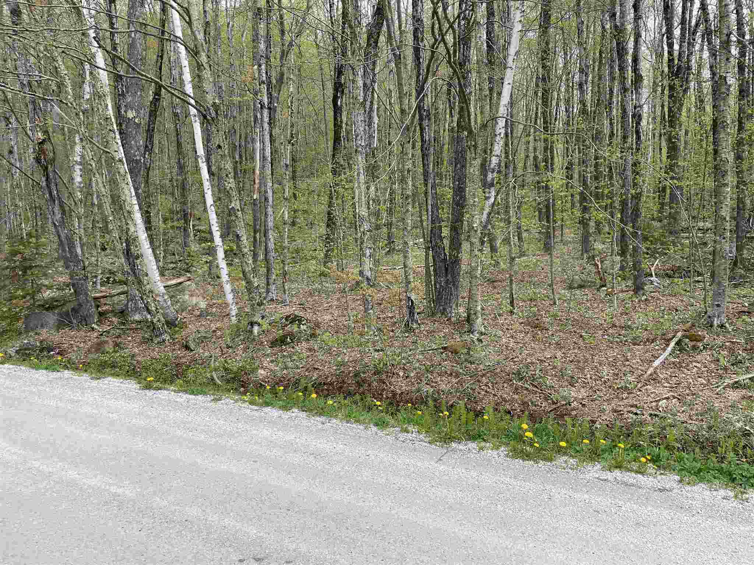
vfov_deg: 53.1
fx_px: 566
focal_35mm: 26
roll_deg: +1.3
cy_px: 282
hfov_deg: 67.3
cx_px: 377
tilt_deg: -3.7
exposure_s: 1/1114
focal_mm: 4.2
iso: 32
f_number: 1.6
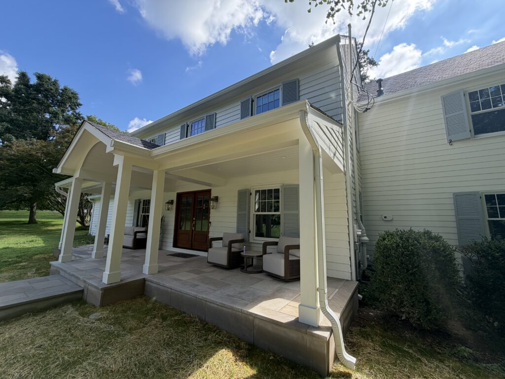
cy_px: 190
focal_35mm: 14
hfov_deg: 102.1
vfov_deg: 85.7
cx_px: 252
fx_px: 204
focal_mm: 2.22
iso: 40
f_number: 2.2
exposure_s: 1/549
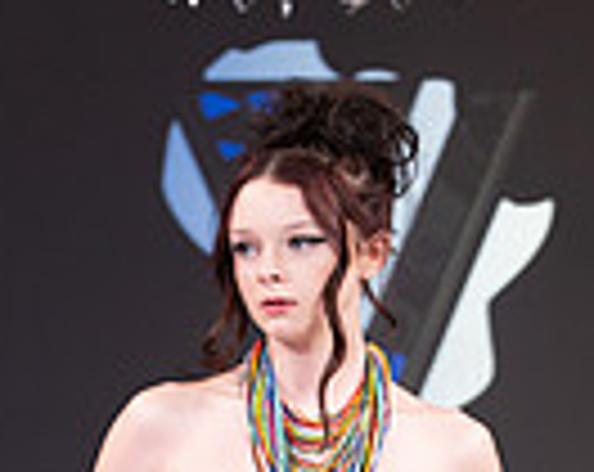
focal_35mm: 288
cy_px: 971
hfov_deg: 6.7
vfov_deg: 5.2
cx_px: 281
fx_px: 5052
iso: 2000
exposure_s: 1/400
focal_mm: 90
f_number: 5.6
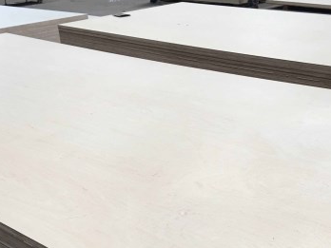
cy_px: 205
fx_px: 478
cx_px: 188
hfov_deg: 38.1
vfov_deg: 28.4
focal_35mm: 50
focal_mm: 4.15
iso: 40
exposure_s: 1/33
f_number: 2.2
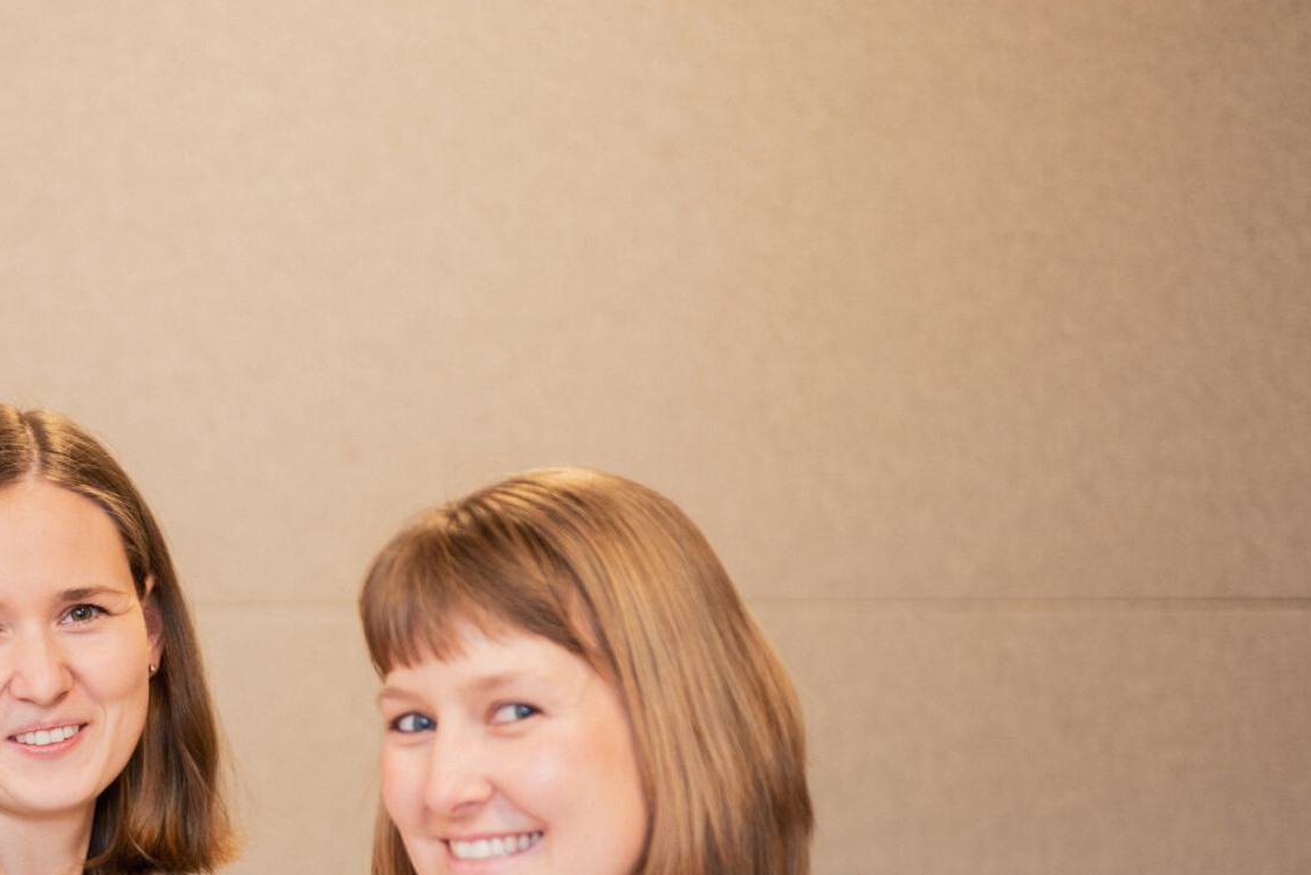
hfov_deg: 17.4
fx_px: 4152
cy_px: 915
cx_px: -119
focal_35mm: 114
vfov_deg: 11.9
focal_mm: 50
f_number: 1.8
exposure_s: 1/100
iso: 200
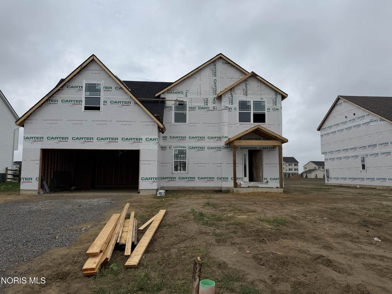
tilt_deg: +5.1
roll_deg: +0.2
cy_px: 147
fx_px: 272
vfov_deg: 56.8
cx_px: 196
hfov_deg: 71.6
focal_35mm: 24
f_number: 1.78
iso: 80
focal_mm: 6.76
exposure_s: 1/11905
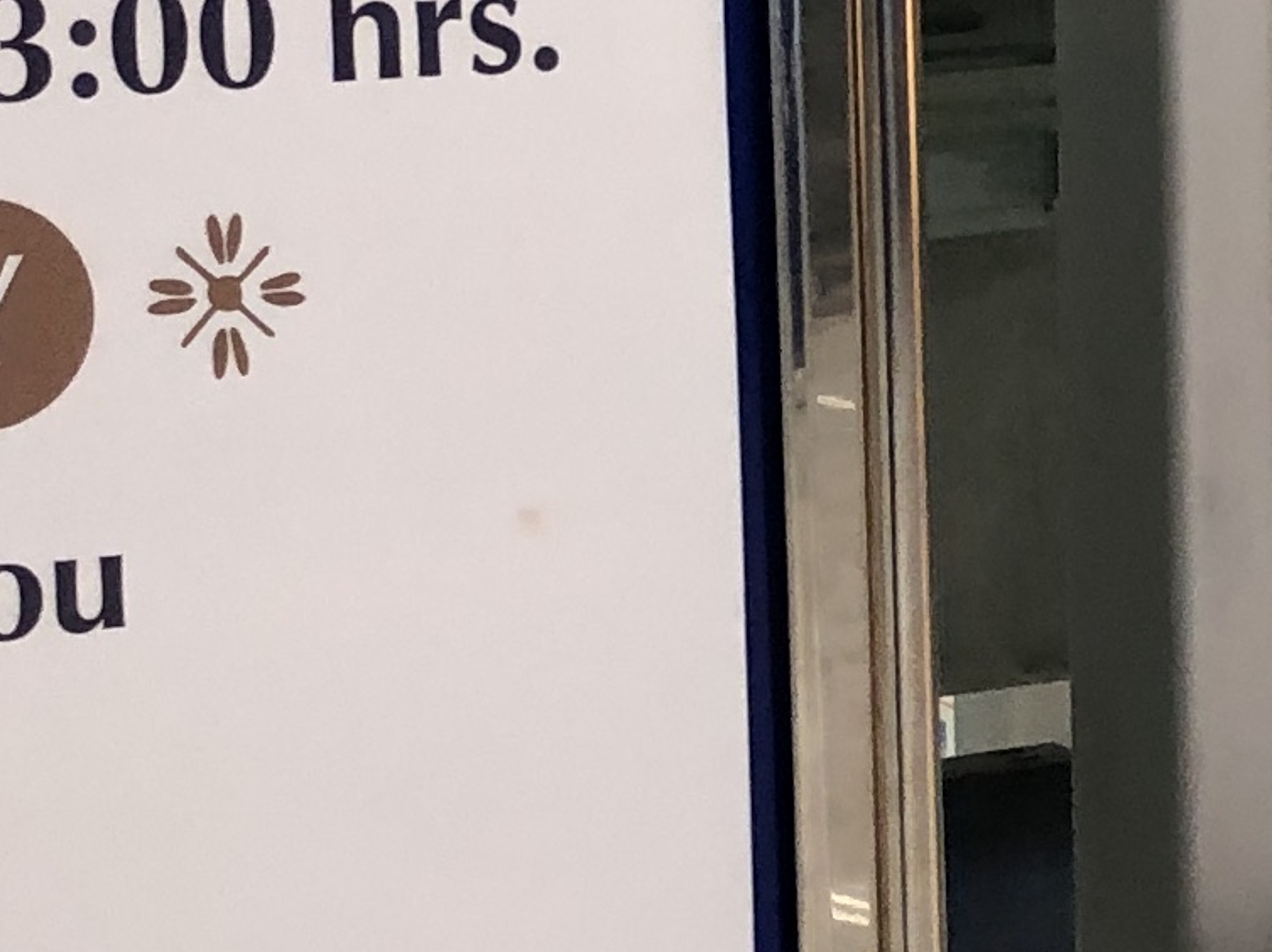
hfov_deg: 13.1
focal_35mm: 150
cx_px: 1036
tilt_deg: -11.4
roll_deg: -0.9
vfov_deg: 9.9
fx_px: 5509
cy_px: 203
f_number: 1.8
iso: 40
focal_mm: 3.99
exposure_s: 1/22
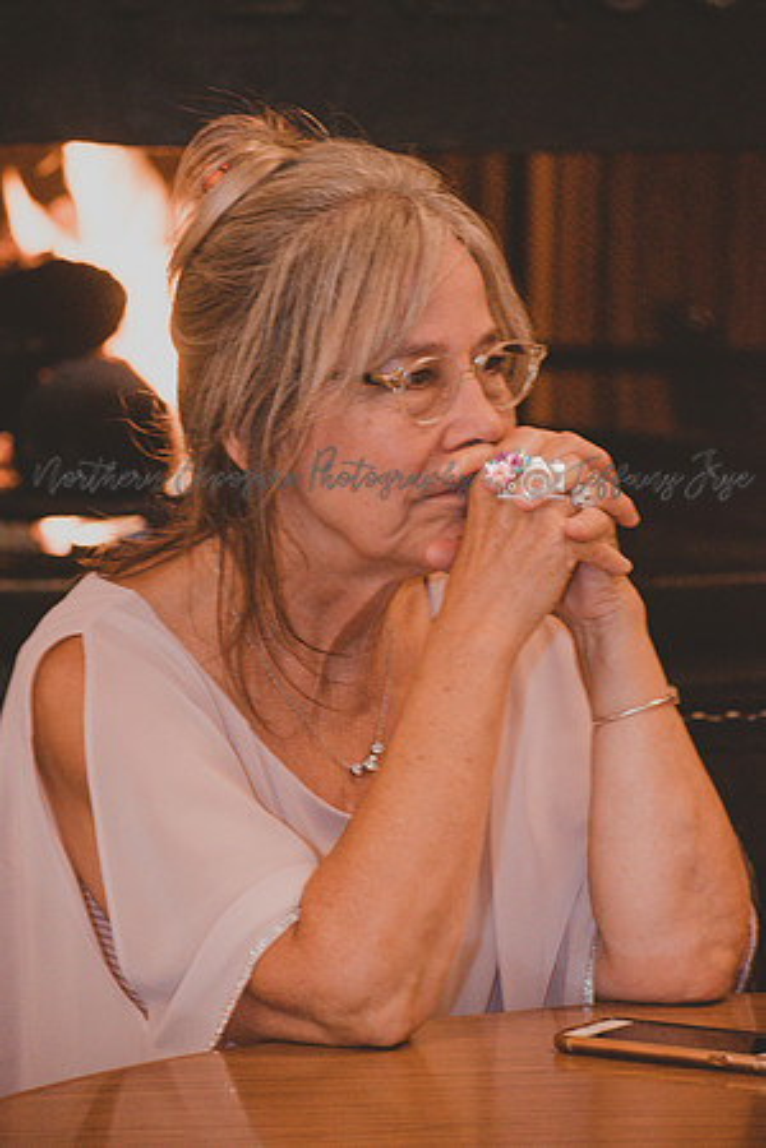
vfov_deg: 10.2
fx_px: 6463
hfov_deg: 6.8
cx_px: 383
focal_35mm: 202
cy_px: 574
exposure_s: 1/60
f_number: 4.8
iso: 2800
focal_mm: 135
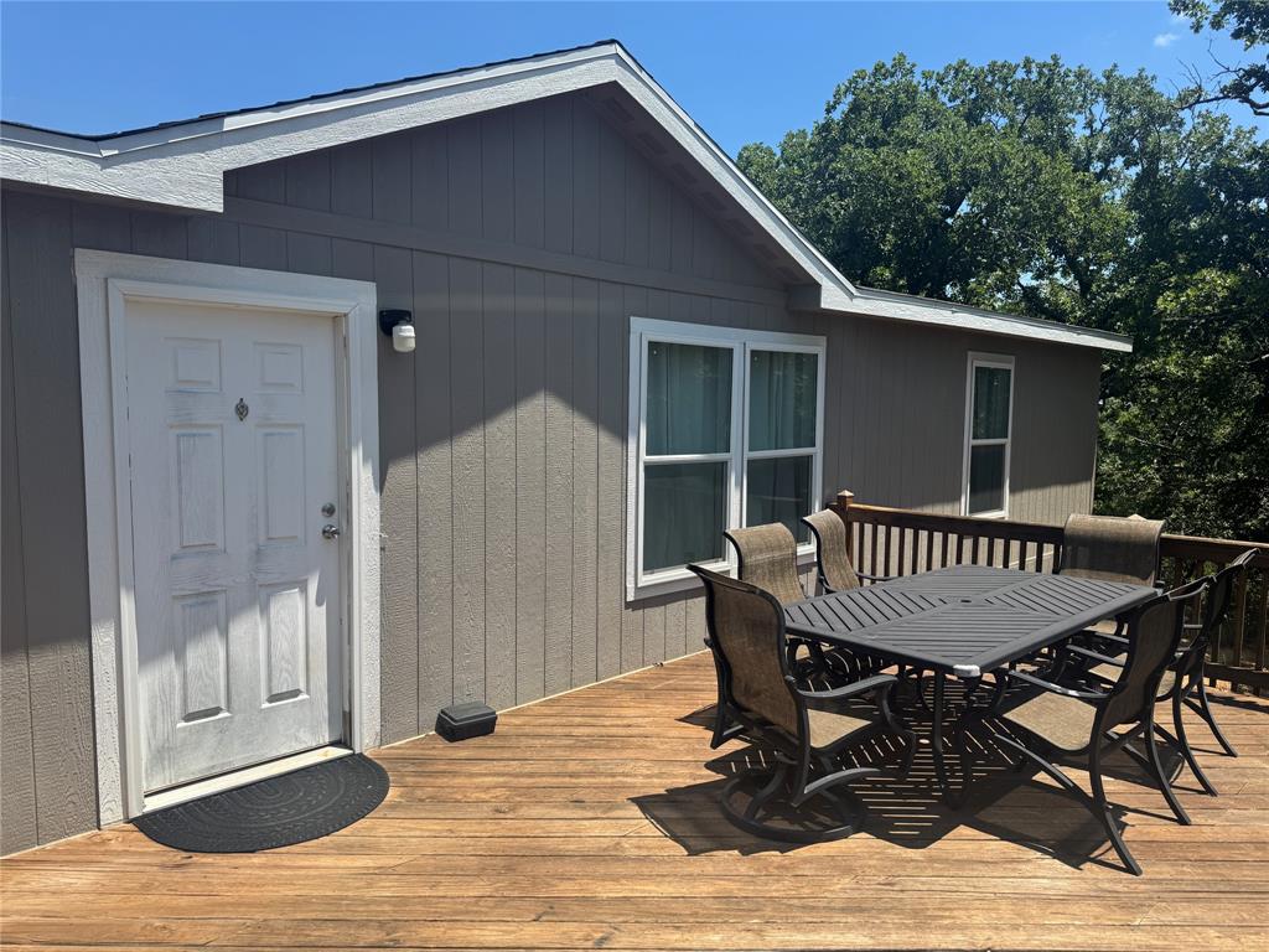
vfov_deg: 56.8
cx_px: 634
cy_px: 476
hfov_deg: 71.6
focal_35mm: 24
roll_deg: -0.4
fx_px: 880
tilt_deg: -4.9
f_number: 1.78
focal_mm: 6.76
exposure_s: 1/3096
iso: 80
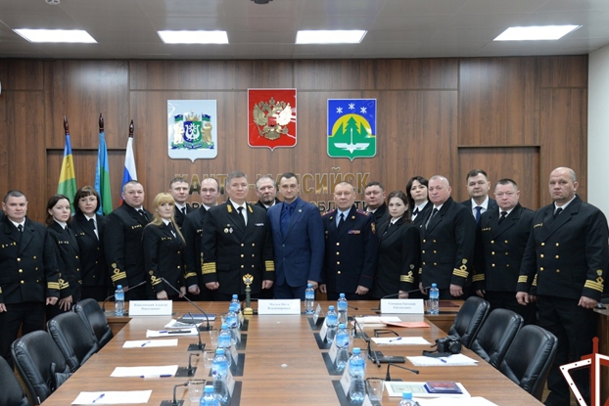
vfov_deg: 25.5
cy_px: 205
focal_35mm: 53
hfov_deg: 37.5
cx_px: 277
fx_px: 897
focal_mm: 44
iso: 2000
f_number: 5.6
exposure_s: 1/125
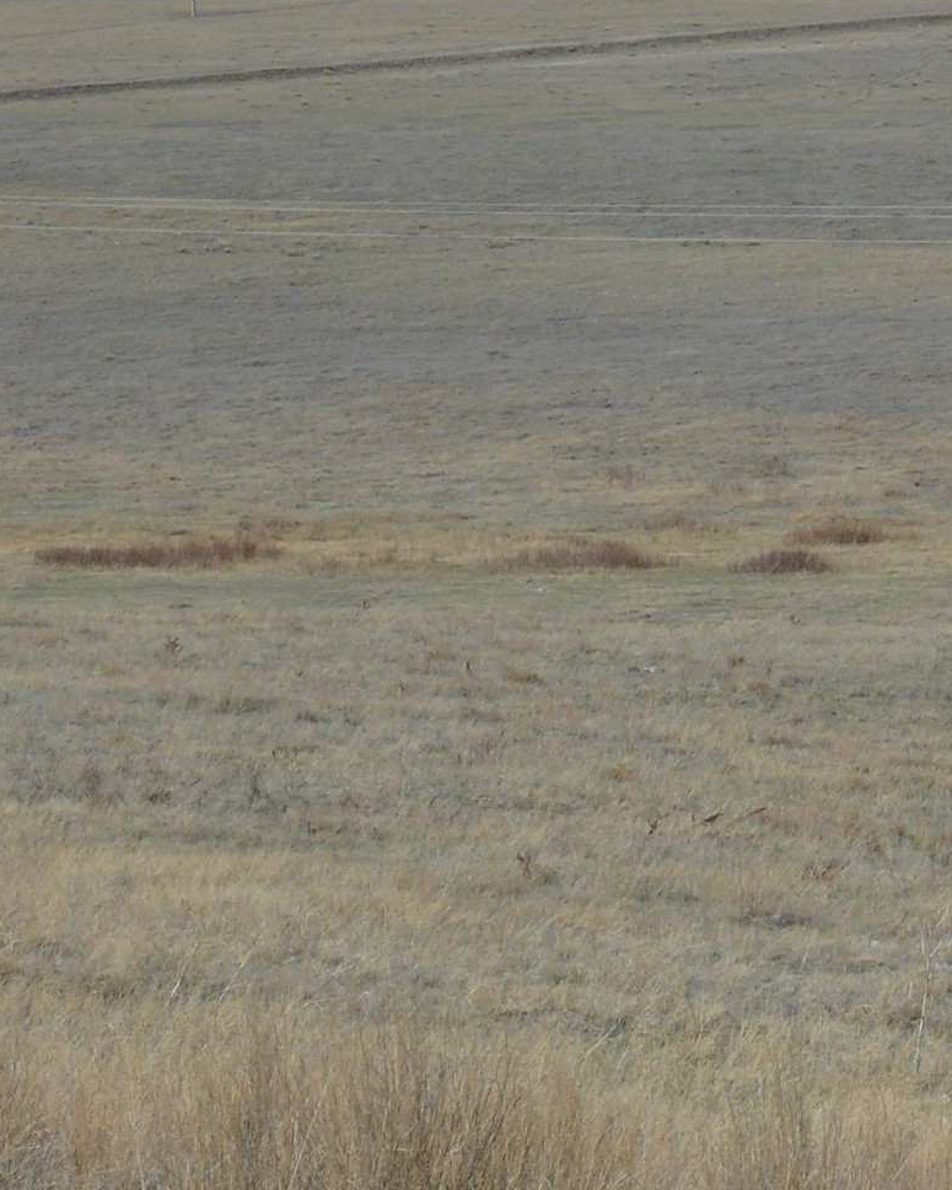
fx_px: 7996
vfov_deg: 8.5
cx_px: 1176
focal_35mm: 227
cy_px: 345
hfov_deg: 6.8
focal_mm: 23.2
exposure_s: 1/400
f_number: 8
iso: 100
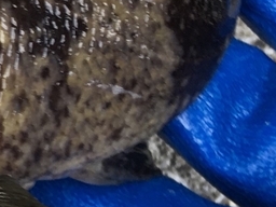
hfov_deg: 15.7
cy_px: 94
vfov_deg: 12.8
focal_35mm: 116
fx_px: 925
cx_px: -129
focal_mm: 4.15
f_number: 2.2
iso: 25
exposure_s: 1/60
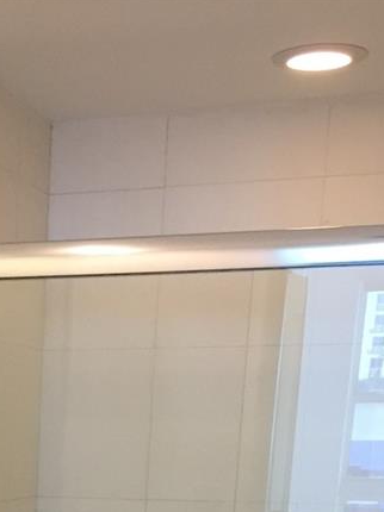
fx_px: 1199
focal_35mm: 81
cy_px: 708
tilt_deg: -11.2
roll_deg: +0.0
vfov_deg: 21.3
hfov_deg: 17.3
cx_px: -87
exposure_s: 1/30
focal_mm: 4.15
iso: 50
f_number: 2.2
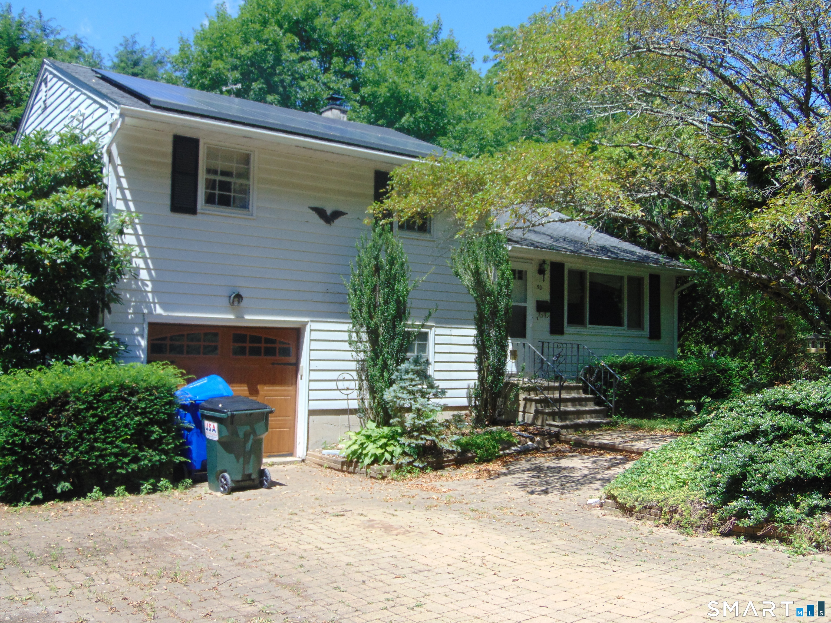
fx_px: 840
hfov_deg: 52.6
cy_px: 312
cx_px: 416
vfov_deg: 40.7
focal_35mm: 35
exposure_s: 1/500
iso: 80
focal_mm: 6.3
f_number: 3.2
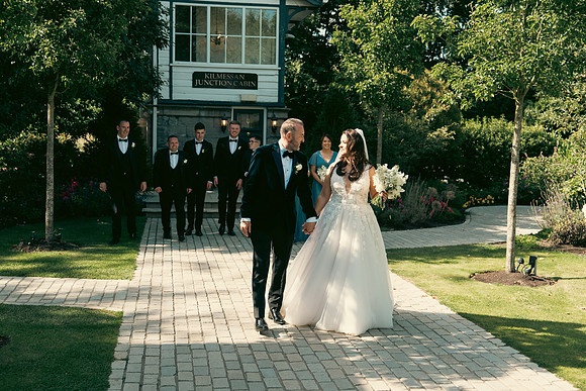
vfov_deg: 28.7
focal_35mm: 47
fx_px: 765
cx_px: 293
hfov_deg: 41.9
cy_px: 196
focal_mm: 47
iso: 125
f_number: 3.5
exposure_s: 1/500
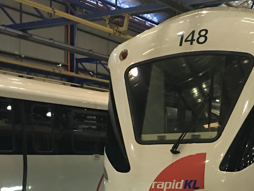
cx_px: 234
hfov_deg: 25.7
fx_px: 536
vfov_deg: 20.0
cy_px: 148
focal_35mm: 73
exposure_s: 1/17
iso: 125
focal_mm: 4.15
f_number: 2.2
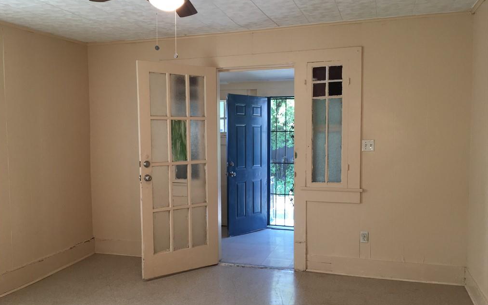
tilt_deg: -2.3
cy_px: 166
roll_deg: +0.6
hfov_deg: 61.2
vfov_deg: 40.6
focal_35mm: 31
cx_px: 243
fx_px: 412
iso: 50
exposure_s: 1/30
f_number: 2.2
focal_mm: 4.15
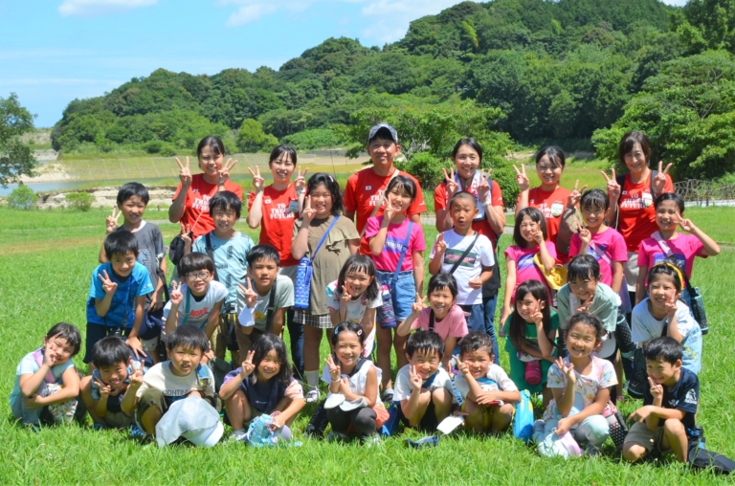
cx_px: 368
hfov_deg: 46.5
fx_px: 855
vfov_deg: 31.7
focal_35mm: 42
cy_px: 243
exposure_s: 1/250
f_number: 8
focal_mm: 28
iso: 110
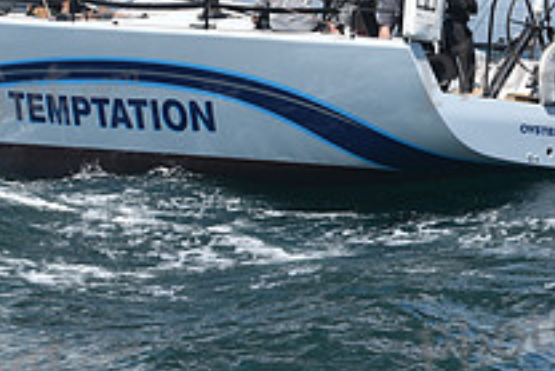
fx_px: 3008
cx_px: 280
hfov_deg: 10.5
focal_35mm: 195
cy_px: -60
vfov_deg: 7.0
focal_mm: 70
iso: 250
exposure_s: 1/800
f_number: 10
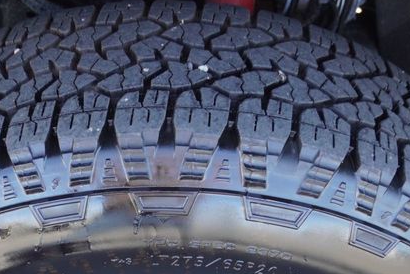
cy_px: 329
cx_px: 141
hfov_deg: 26.8
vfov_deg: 17.4
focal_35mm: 75
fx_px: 855
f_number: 4
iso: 800
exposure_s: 1/160
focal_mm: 20
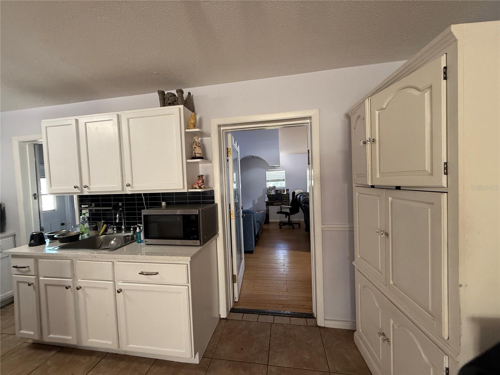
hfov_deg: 102.1
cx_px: 250
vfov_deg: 85.7
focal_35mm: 14
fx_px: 202
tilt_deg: -1.2
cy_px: 188
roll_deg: +2.2
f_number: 2.2
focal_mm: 2.22
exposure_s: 1/60
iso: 250
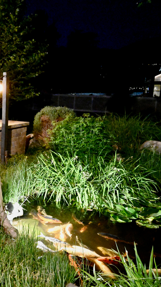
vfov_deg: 52.8
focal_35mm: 38
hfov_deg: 28.0
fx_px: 288
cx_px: -23
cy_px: 143
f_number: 4
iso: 25600
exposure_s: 1/60
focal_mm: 24
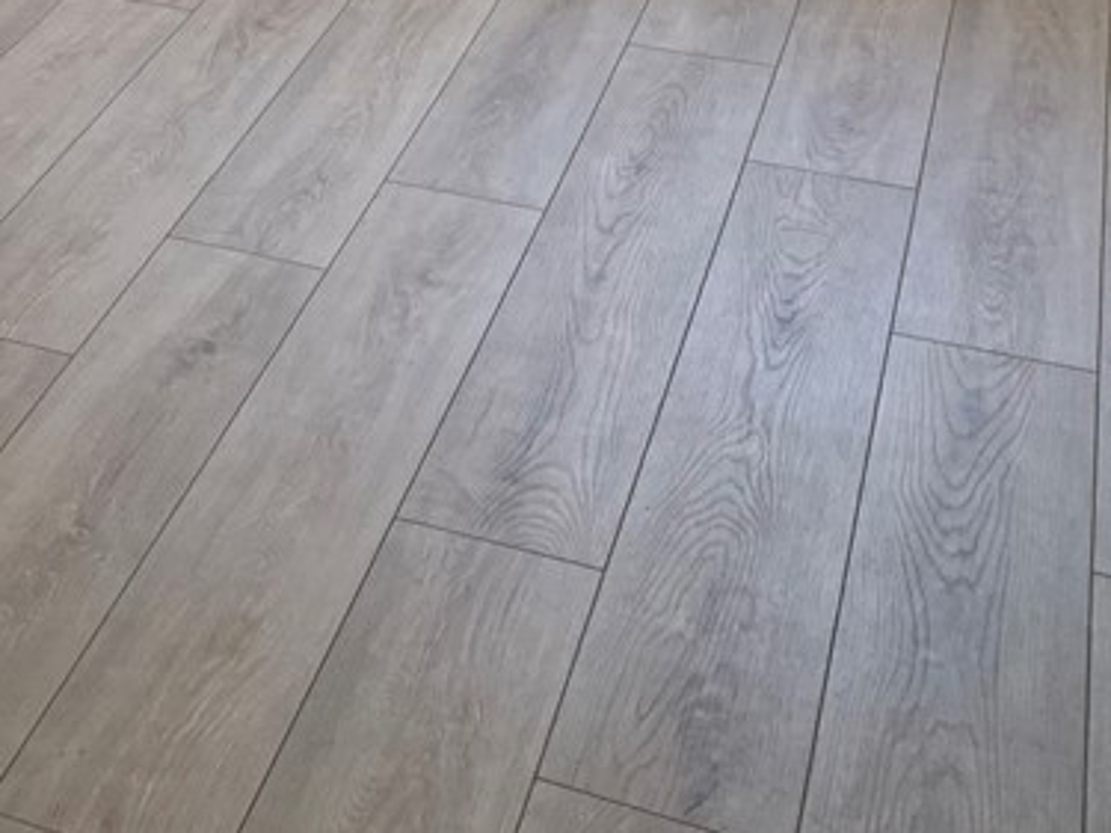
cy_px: -228
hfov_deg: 24.7
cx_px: -240
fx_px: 2278
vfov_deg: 19.2
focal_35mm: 71
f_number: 1.8
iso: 80
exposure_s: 1/121
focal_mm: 4.25
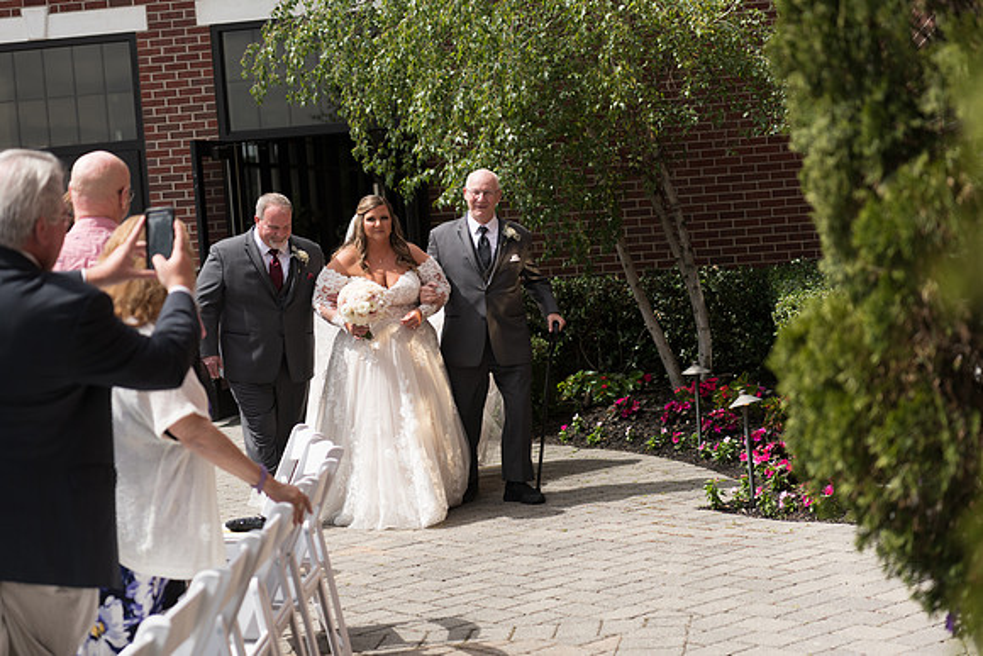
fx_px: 1912
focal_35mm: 70
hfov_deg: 28.8
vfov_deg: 19.5
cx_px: 492
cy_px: 328
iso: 64
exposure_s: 1/1000
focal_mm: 70
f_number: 2.8
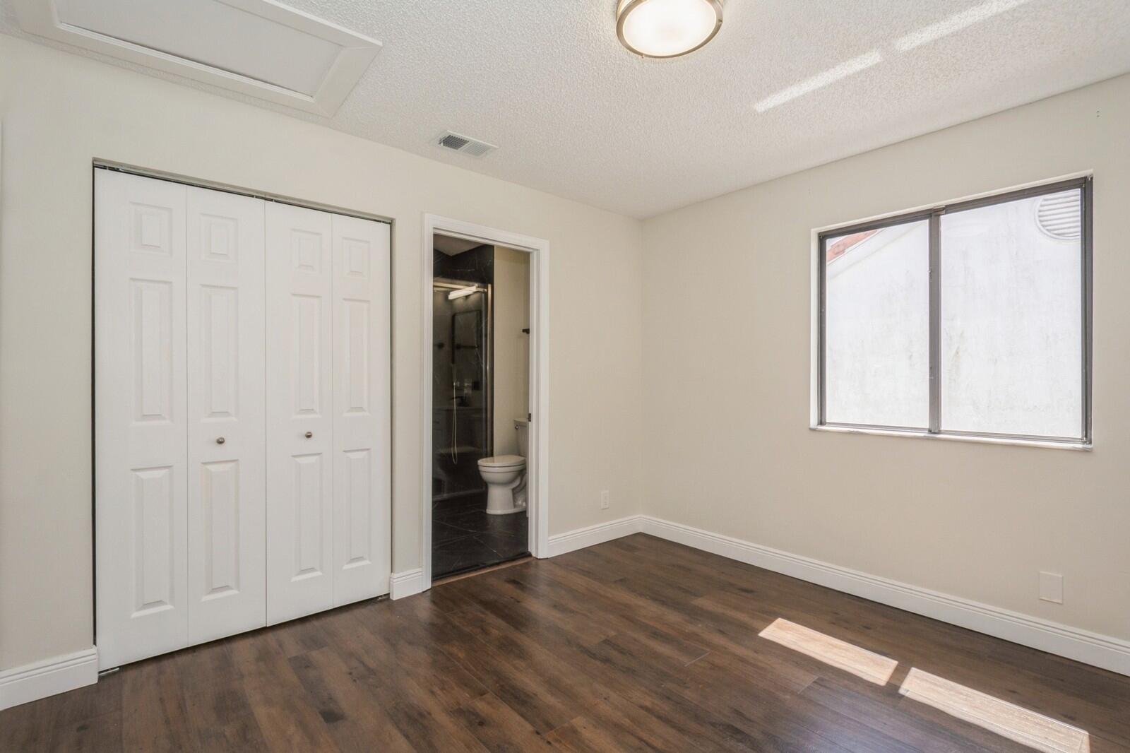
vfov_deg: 72.0
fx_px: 518
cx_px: 565
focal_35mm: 16
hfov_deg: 95.0
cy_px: 376
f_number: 5.6
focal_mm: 11
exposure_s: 1/125
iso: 200
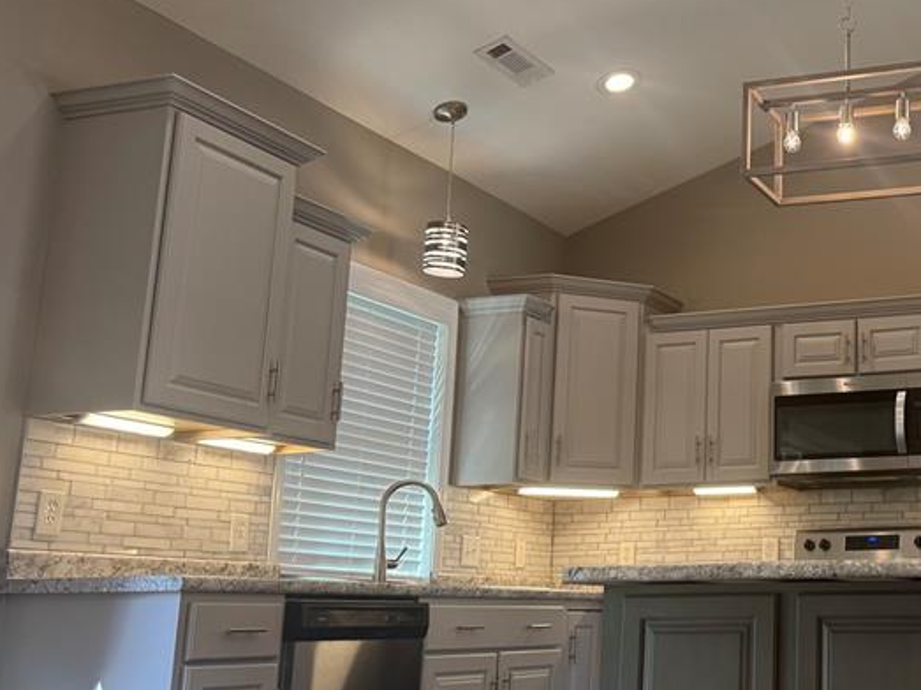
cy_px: 340
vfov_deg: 30.9
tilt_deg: +12.0
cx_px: 865
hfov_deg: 37.2
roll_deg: +0.2
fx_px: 1250
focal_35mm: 47
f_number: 1.78
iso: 200
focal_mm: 6.76
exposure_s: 1/202
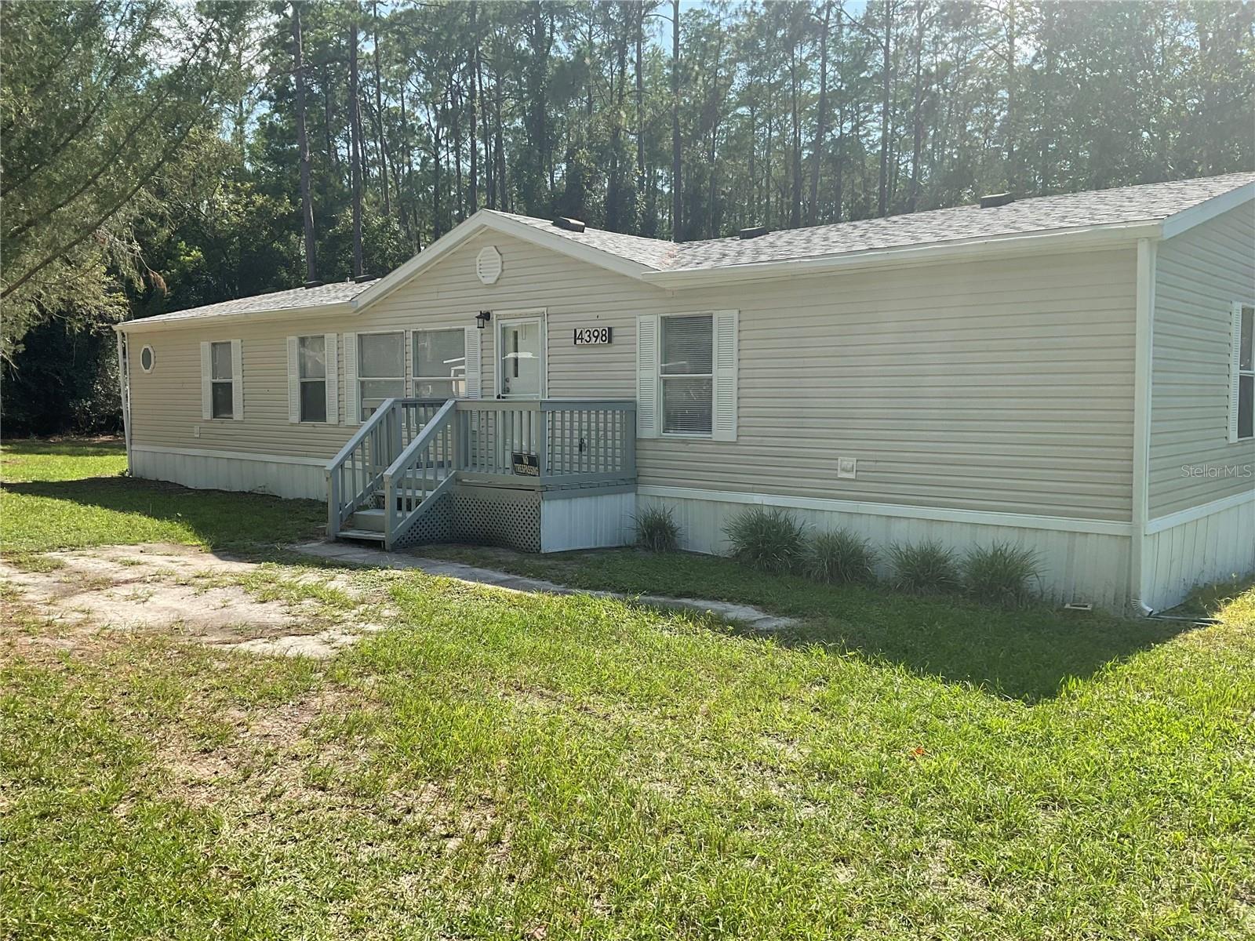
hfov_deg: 61.7
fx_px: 1051
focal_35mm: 29
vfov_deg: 48.2
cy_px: 470
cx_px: 628
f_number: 1.8
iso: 16
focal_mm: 3
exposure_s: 1/997
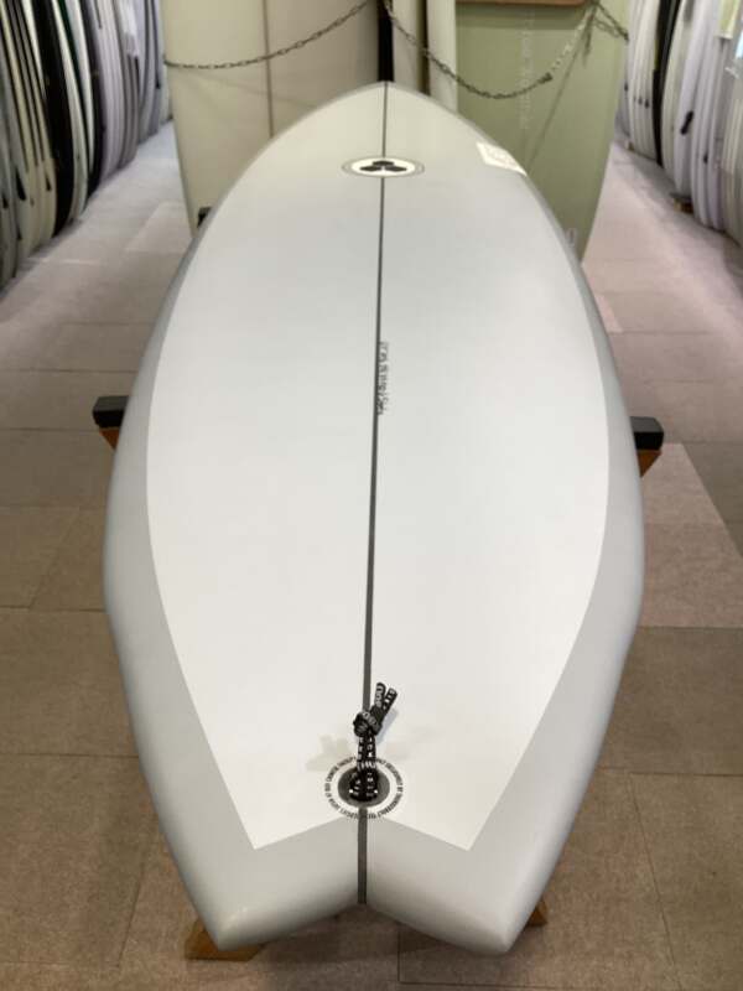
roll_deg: +1.0
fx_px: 887
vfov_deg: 58.4
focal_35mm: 31
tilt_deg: -32.5
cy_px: 496
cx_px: 372
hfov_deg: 45.4
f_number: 2.4
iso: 50
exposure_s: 1/50
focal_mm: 3.3
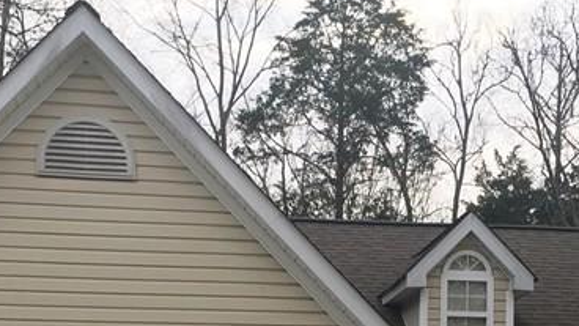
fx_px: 1351
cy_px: 554
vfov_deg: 12.7
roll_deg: -0.2
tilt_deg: -0.4
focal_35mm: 88
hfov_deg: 24.1
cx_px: 357
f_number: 2.2
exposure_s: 1/120
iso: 25
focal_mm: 4.15
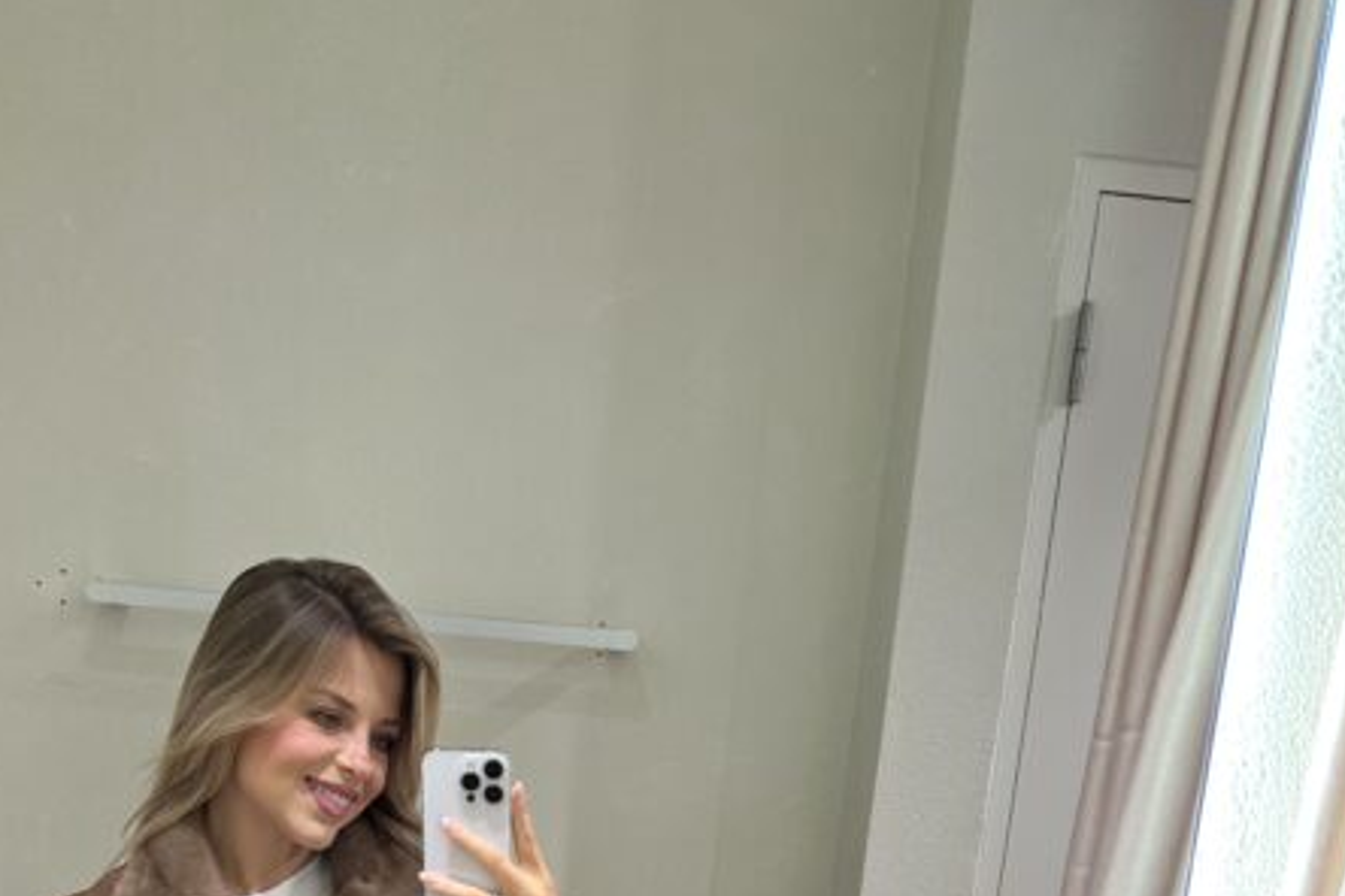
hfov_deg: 43.4
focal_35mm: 45
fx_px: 1681
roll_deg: -5.8
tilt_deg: -13.3
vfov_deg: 25.3
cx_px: 548
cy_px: 1202
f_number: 1.78
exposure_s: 1/100
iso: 125
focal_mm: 6.86
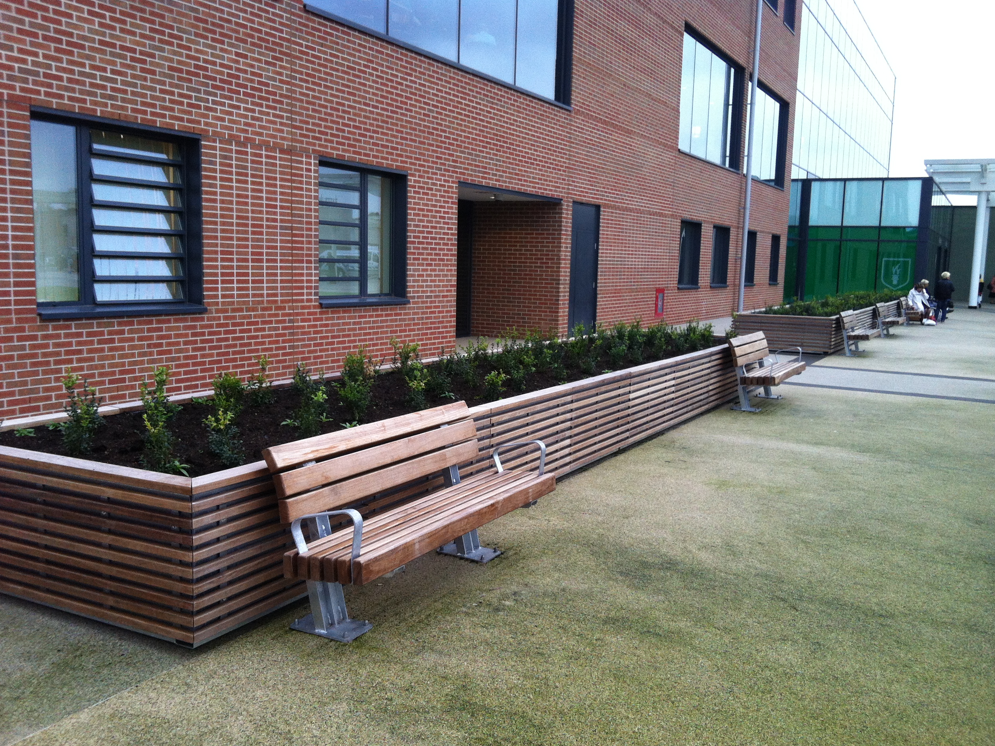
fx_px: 1035
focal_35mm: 36
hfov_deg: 51.4
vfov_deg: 39.7
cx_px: 497
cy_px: 379
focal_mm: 3.85
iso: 125
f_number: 2.8
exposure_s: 1/120
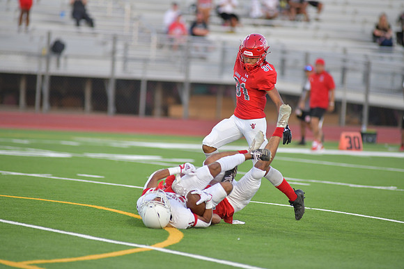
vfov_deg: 4.6
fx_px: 3367
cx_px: 202
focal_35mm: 300
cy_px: 134
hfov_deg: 6.9
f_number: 3.5
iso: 1400
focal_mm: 300
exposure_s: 1/1250
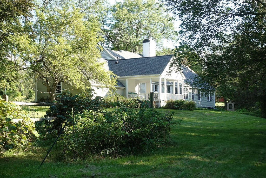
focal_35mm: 66
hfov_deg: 30.5
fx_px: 488
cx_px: 133
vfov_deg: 20.6
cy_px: 89
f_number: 5.6
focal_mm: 24.28
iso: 125
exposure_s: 1/80
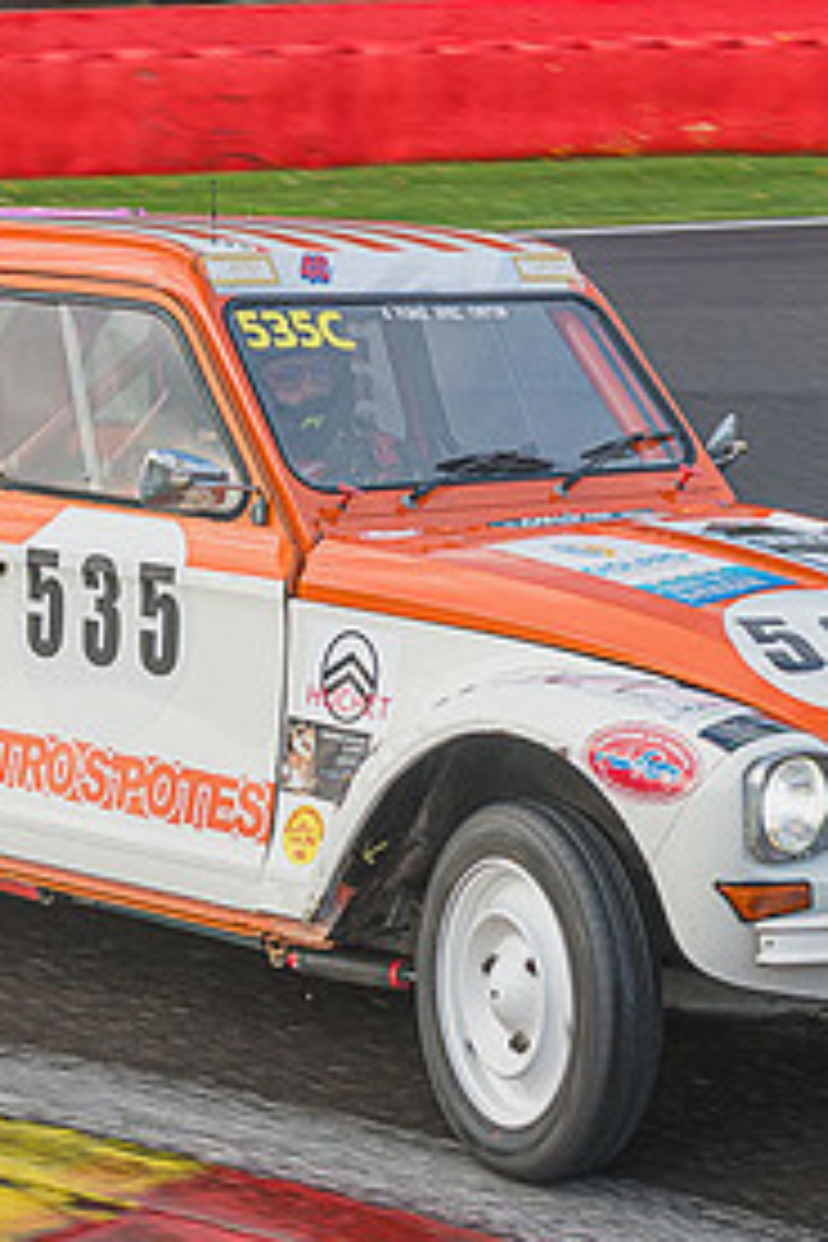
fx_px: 3519
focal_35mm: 102
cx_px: 808
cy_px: 448
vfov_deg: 20.0
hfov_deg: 13.3
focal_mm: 38
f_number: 5.6
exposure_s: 1/250
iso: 180
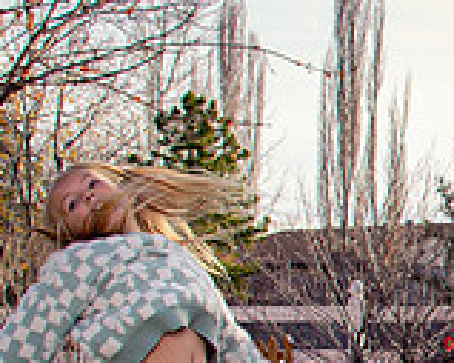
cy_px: 362
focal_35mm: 111
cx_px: 786
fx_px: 1491
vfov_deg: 13.7
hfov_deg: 15.2
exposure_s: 1/320
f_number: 8
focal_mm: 24
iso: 500
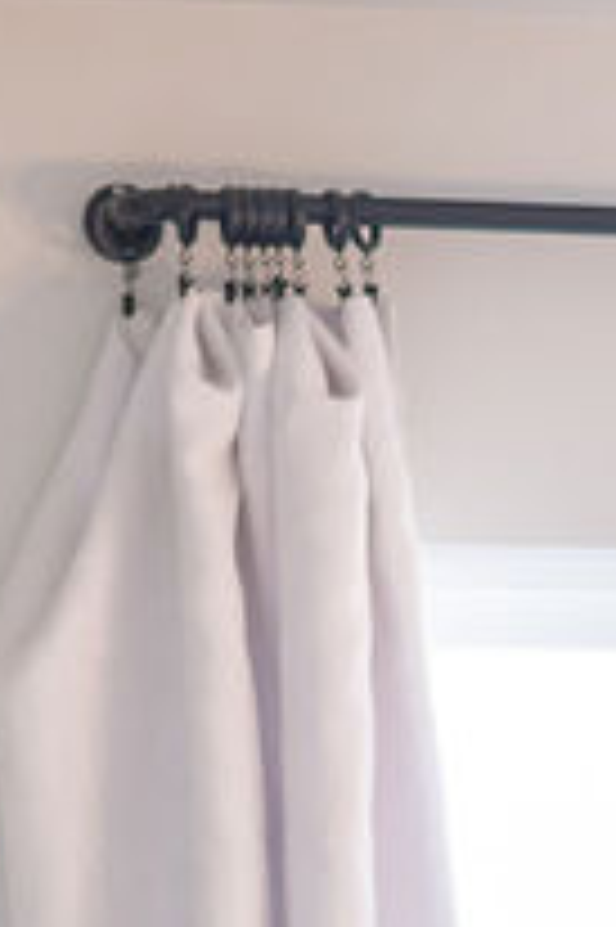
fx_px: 6710
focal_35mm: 261
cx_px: 2055
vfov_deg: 7.4
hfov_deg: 4.9
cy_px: 2169
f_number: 2.5
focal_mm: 35
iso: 640
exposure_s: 1/200
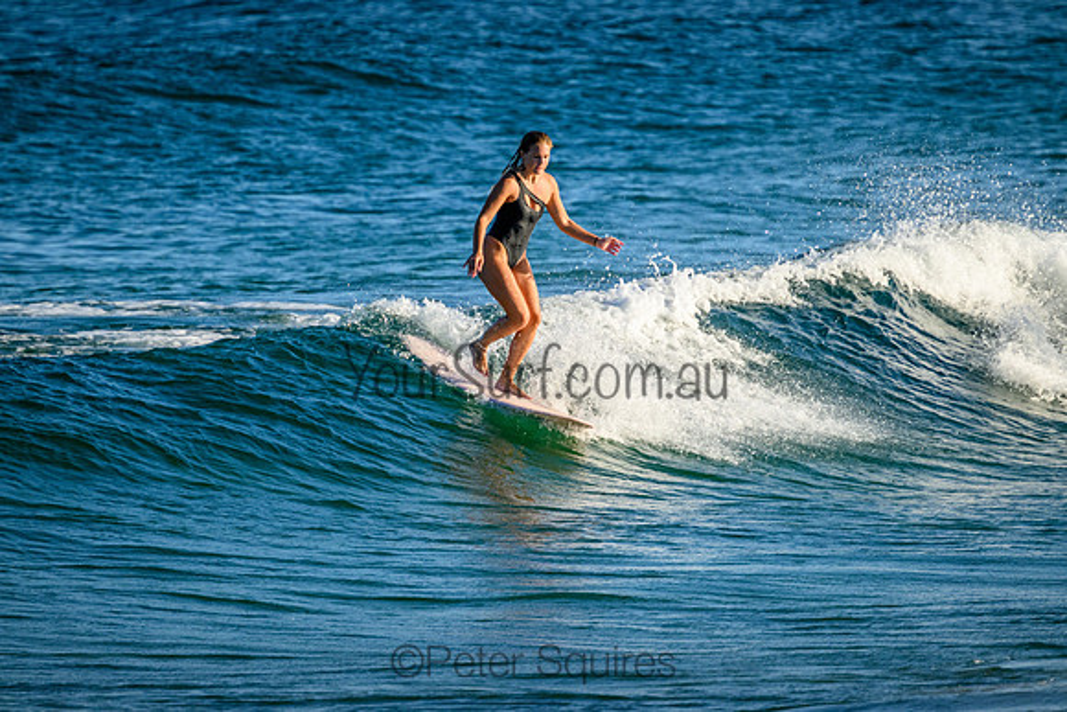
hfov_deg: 2.6
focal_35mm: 800
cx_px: 534
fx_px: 23716
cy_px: 356
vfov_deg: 1.7
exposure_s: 1/2000
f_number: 11
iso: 1800
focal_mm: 800
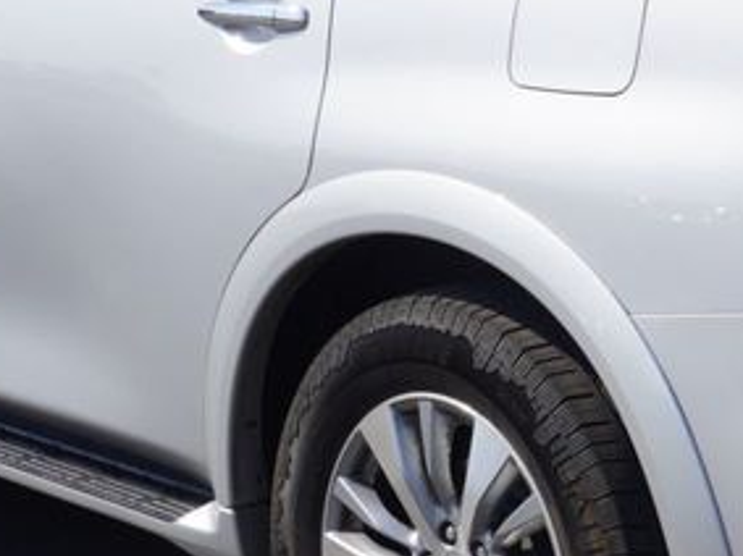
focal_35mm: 115
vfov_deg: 12.9
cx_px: 635
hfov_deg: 16.9
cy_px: 244
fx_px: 2467
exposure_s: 1/200
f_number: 10
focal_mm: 22
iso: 100
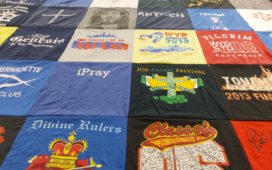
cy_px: 92
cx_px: 136
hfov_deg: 62.9
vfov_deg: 41.8
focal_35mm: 30
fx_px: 222
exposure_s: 1/60
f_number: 1.9
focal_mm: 2.91
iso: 200
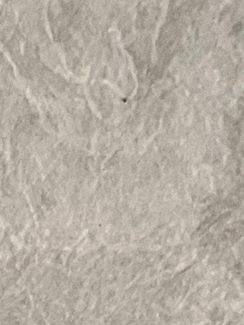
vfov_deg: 9.1
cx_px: -323
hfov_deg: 7.5
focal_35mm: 187
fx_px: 1757
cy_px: 876
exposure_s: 1/50
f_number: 1.6
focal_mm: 5.1
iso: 250
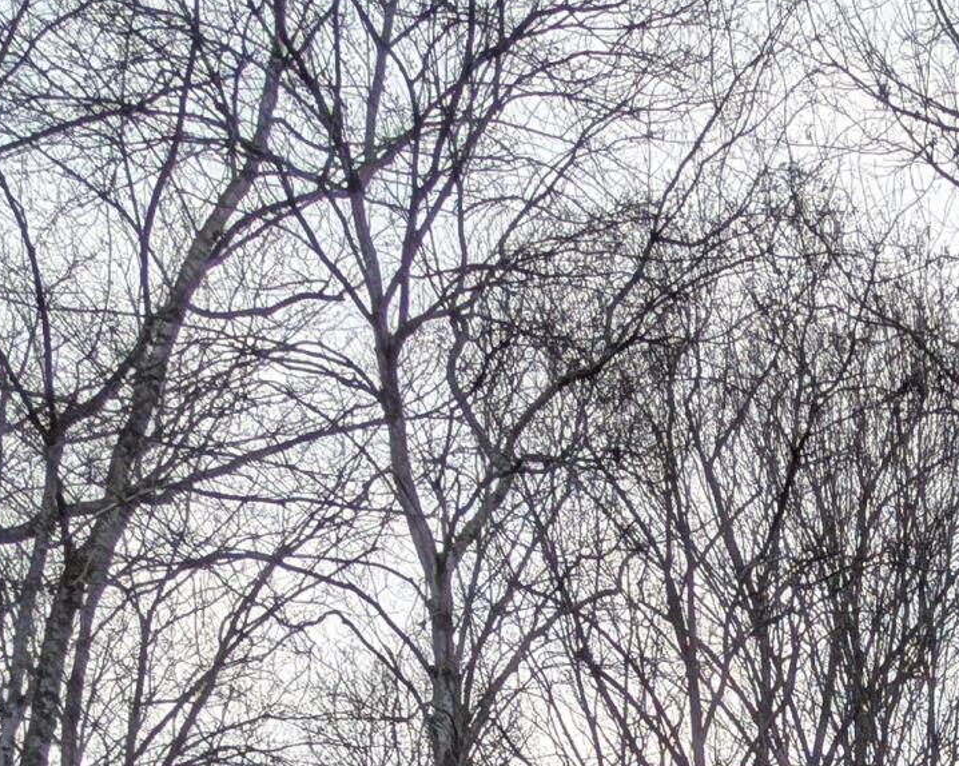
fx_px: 1390
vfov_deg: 20.0
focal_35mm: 49
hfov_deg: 33.3
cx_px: 1048
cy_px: 1451
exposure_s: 1/163
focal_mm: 2.02
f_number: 1.7
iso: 48
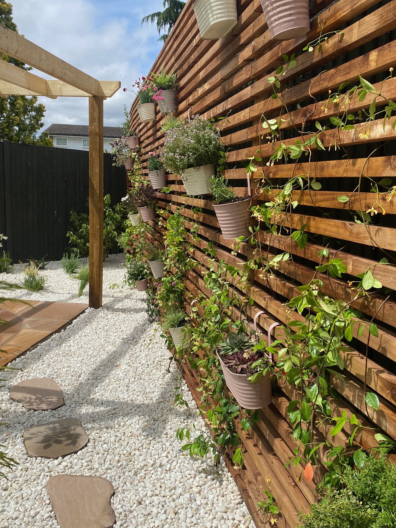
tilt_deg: -7.9
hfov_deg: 46.7
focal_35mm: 30
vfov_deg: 59.9
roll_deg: -1.0
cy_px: 254
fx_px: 458
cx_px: 215
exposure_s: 1/3300
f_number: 1.8
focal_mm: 4.25
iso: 32
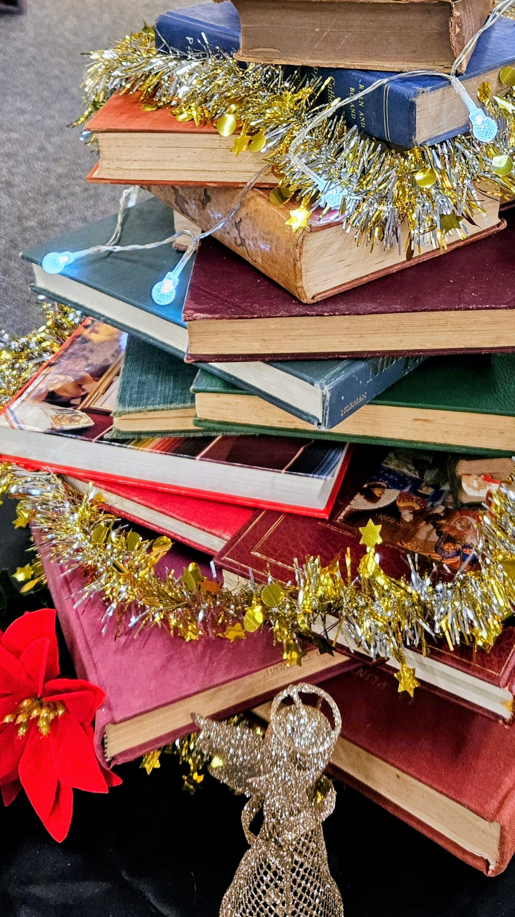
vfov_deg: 44.7
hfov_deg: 27.3
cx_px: 389
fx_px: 1044
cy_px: 164
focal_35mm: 43
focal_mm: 5.4
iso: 250
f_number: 1.8
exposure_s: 1/100
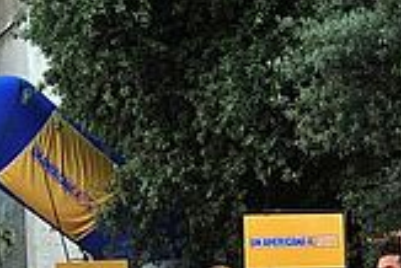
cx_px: 212
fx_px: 3278
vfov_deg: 4.6
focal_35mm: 294
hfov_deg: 7.0
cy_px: 449
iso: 1600
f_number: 7.1
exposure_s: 1/400
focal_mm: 80
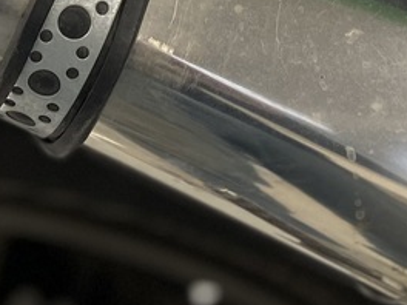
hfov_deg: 13.7
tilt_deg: -43.7
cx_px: -18
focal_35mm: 142
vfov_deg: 9.9
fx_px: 1670
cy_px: -233
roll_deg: +3.9
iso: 64
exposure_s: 1/50
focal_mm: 4.25
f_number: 1.8
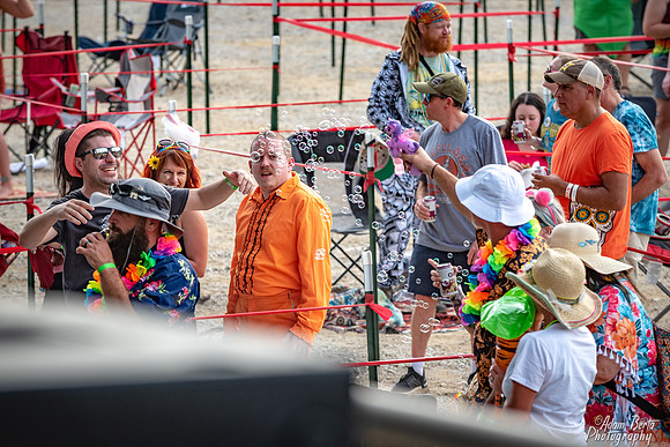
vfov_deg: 5.8
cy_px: 194
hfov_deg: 8.6
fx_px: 4446
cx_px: 335
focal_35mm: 239
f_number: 5.6
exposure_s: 1/320
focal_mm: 200
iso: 400
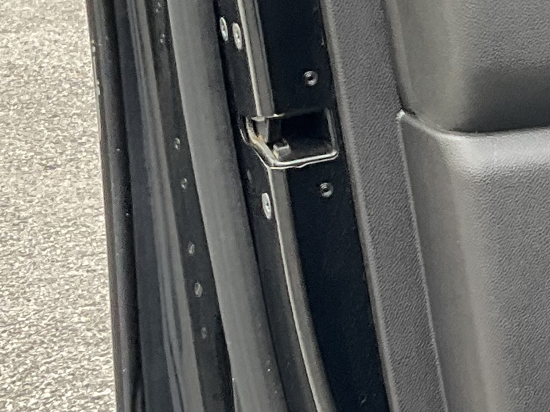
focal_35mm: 143
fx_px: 2271
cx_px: 972
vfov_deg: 10.3
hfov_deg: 12.6
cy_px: 63
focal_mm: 3
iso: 25
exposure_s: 1/134
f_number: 1.8
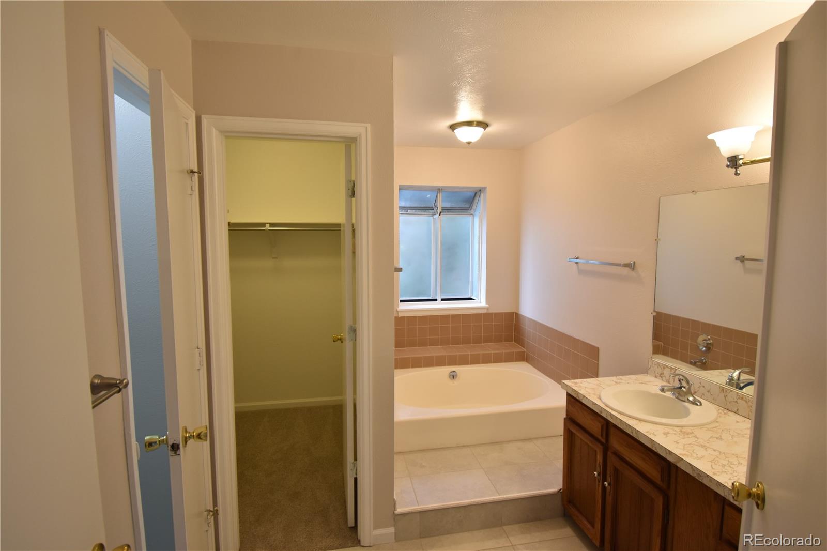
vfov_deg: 69.6
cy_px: 276
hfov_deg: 92.5
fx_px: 396
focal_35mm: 17
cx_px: 414
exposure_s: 1/60
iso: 400
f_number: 4.8
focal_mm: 11.5
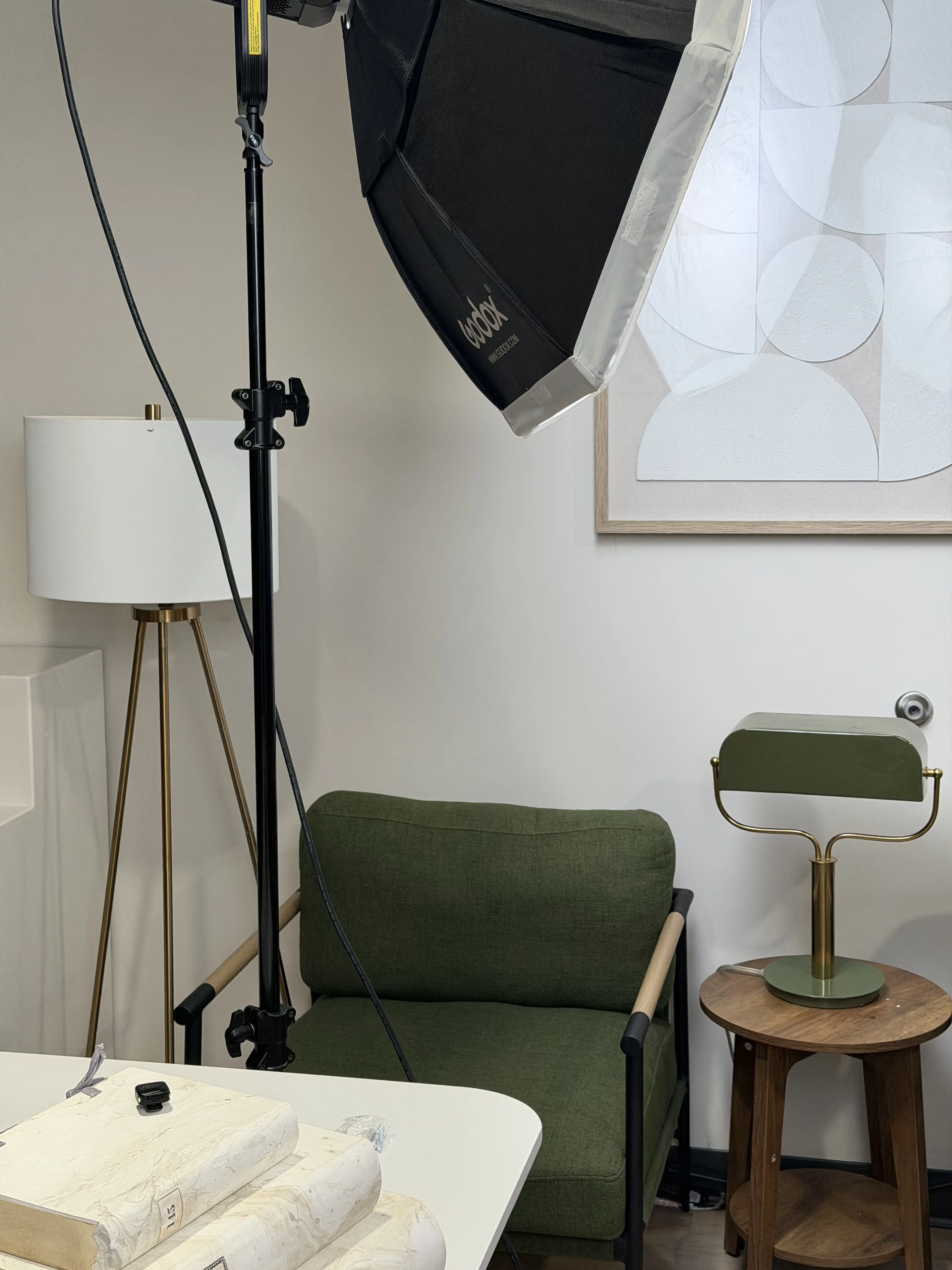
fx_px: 1760
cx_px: 476
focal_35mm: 48
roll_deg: +0.5
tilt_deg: -8.1
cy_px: 635
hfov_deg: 30.3
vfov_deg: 39.7
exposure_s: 1/120
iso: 125
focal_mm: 6.76
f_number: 1.78
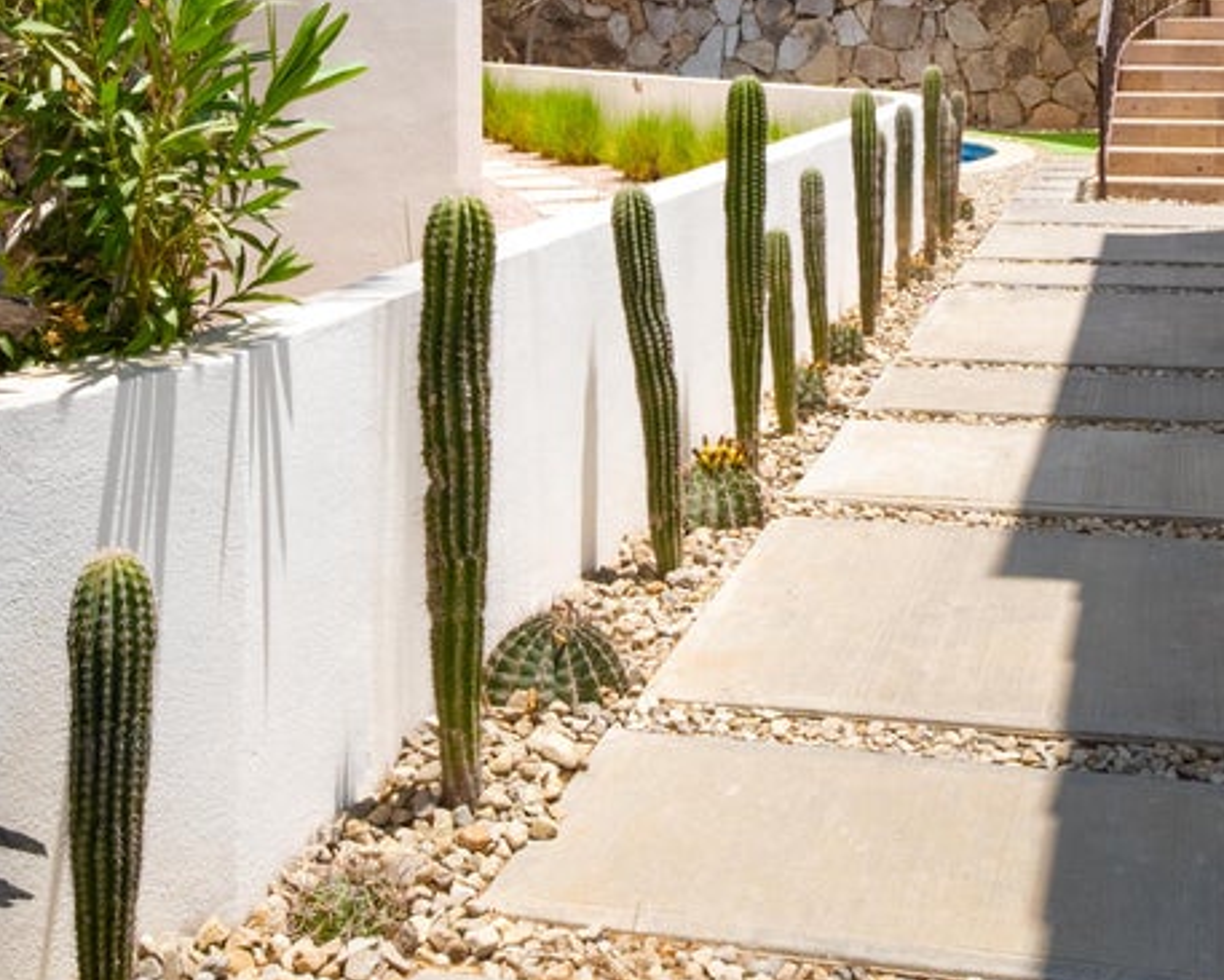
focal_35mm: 43
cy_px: -19
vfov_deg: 32.2
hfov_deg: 42.7
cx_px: 806
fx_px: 1543
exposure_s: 1/2500
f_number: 9
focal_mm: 9
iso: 100
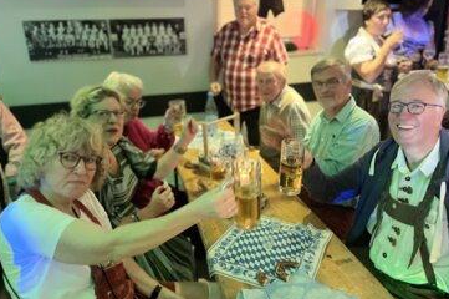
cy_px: 151
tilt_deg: -20.1
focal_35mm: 30
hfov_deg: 62.0
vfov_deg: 43.5
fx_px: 374
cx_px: 233
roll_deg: +1.5
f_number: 1.6
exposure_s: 1/20
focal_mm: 5.1
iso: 1000
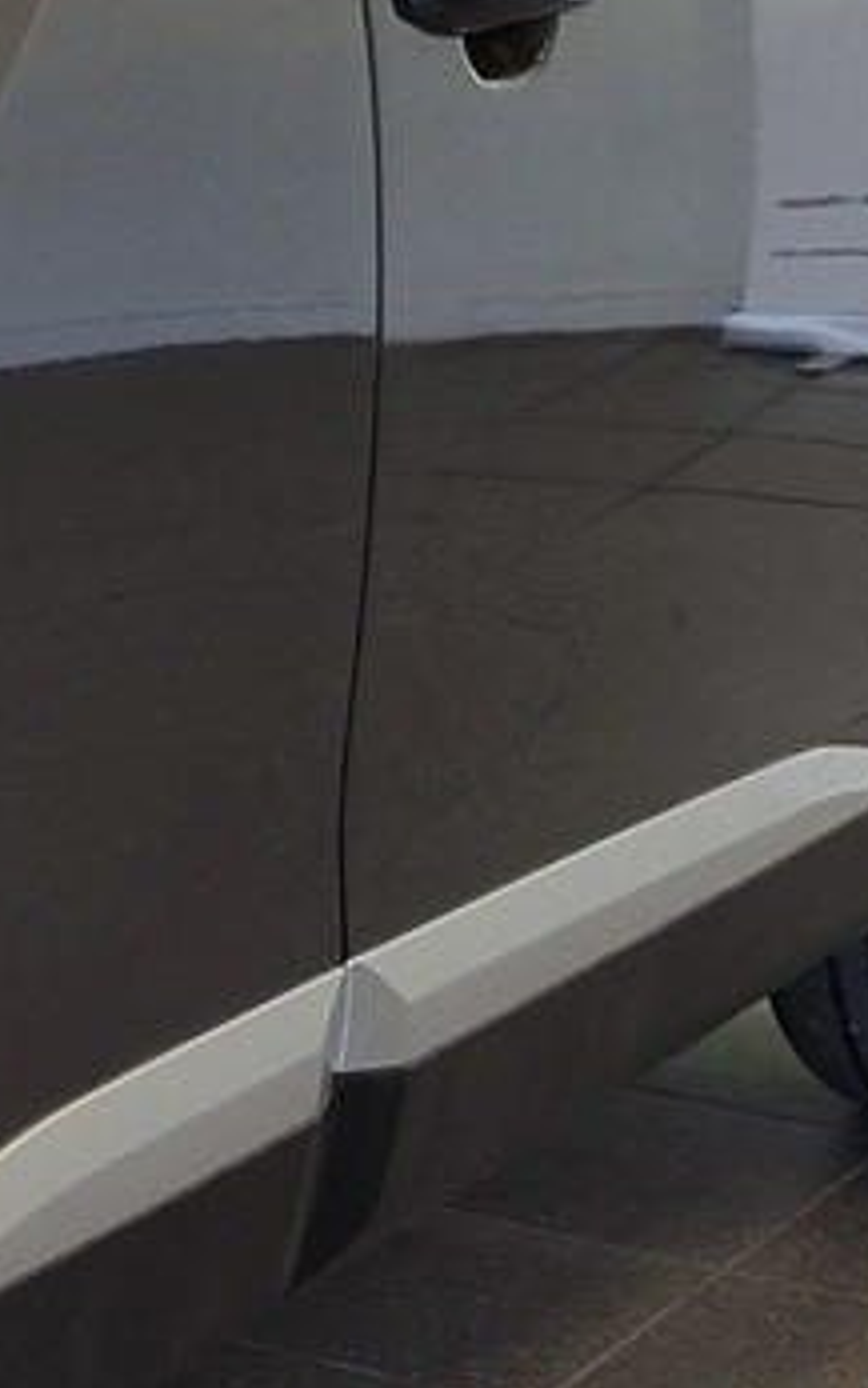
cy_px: 556
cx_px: -1892
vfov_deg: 13.1
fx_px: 6053
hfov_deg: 7.2
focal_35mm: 160
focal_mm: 5.4
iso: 80
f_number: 1.8
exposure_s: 1/100
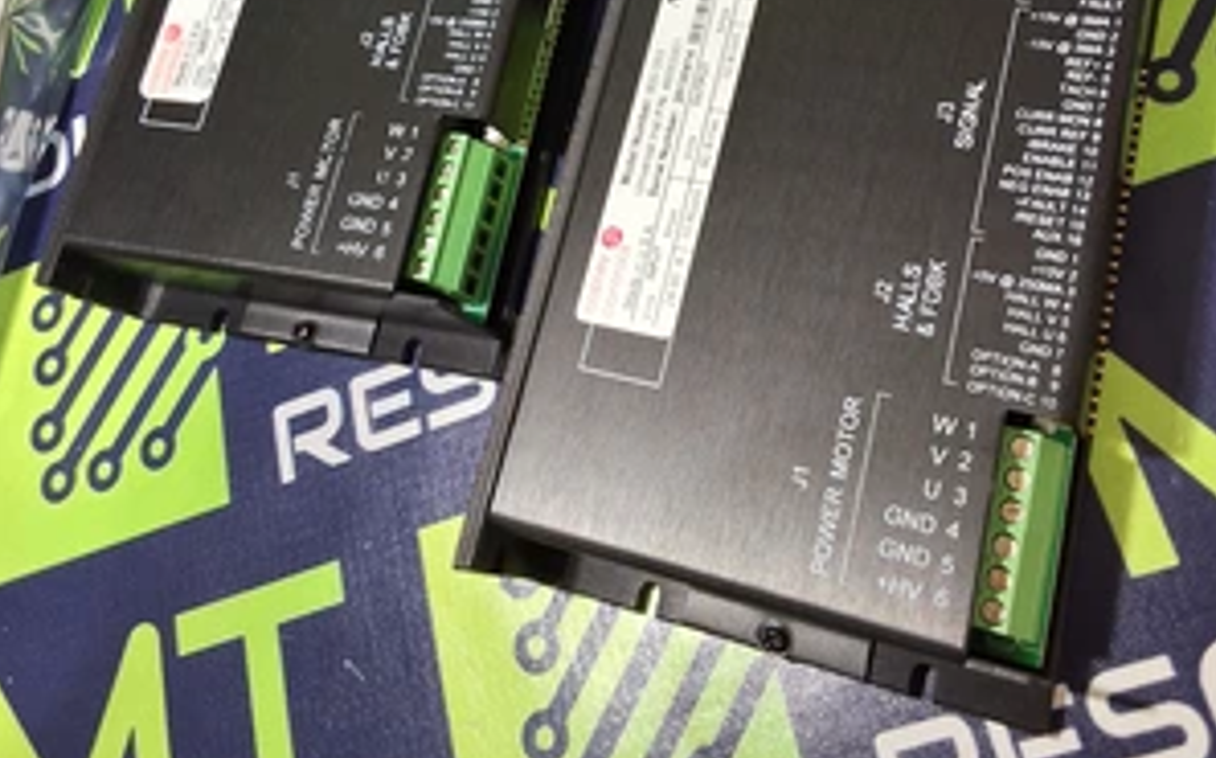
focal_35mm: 40
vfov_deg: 31.0
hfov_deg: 49.3
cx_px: 606
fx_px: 1324
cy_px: 131
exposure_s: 1/40
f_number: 1.9
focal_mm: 2.91
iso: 80
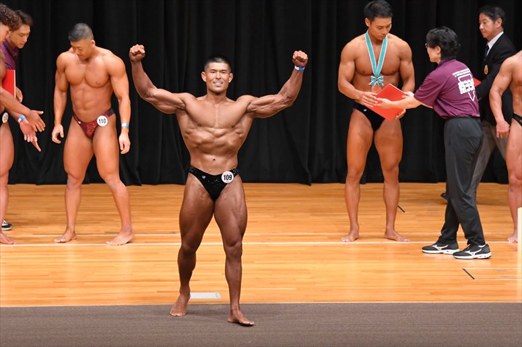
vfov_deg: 6.3
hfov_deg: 9.5
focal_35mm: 217
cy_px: 174
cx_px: 261
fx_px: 3145
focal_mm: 145
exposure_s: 1/400
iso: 5000
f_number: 5.6
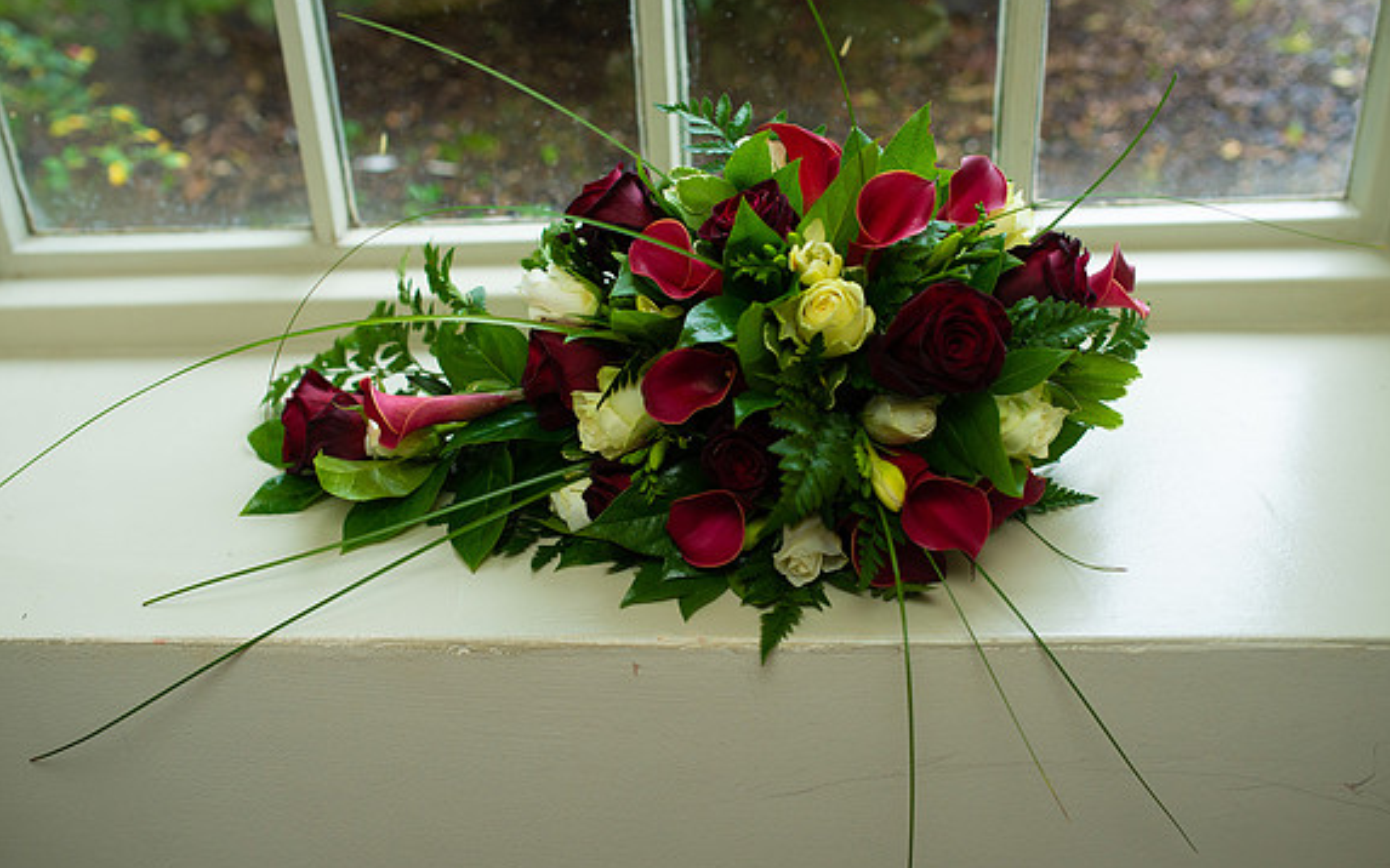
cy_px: 453
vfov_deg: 33.6
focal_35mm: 38
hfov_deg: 51.5
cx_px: 701
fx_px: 1439
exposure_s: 1/80
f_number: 2.8
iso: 400
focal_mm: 35
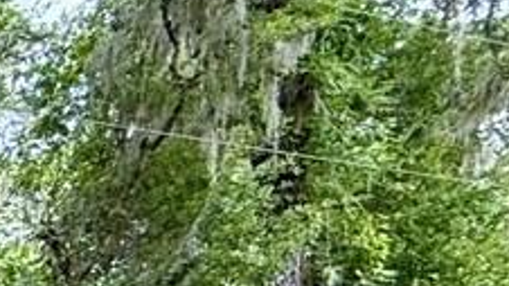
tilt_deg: -1.8
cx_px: -894
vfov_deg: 9.2
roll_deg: +0.6
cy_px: 831
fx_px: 1457
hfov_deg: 12.4
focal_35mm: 108
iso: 64
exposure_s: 1/165
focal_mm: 2.22
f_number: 2.2
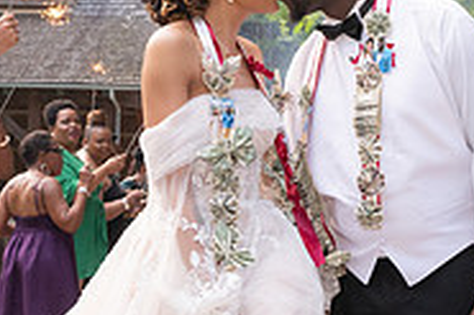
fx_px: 1197
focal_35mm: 91
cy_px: 100
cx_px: 331
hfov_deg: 22.3
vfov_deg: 15.0
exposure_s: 1/250
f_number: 5.6
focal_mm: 29
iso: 2000
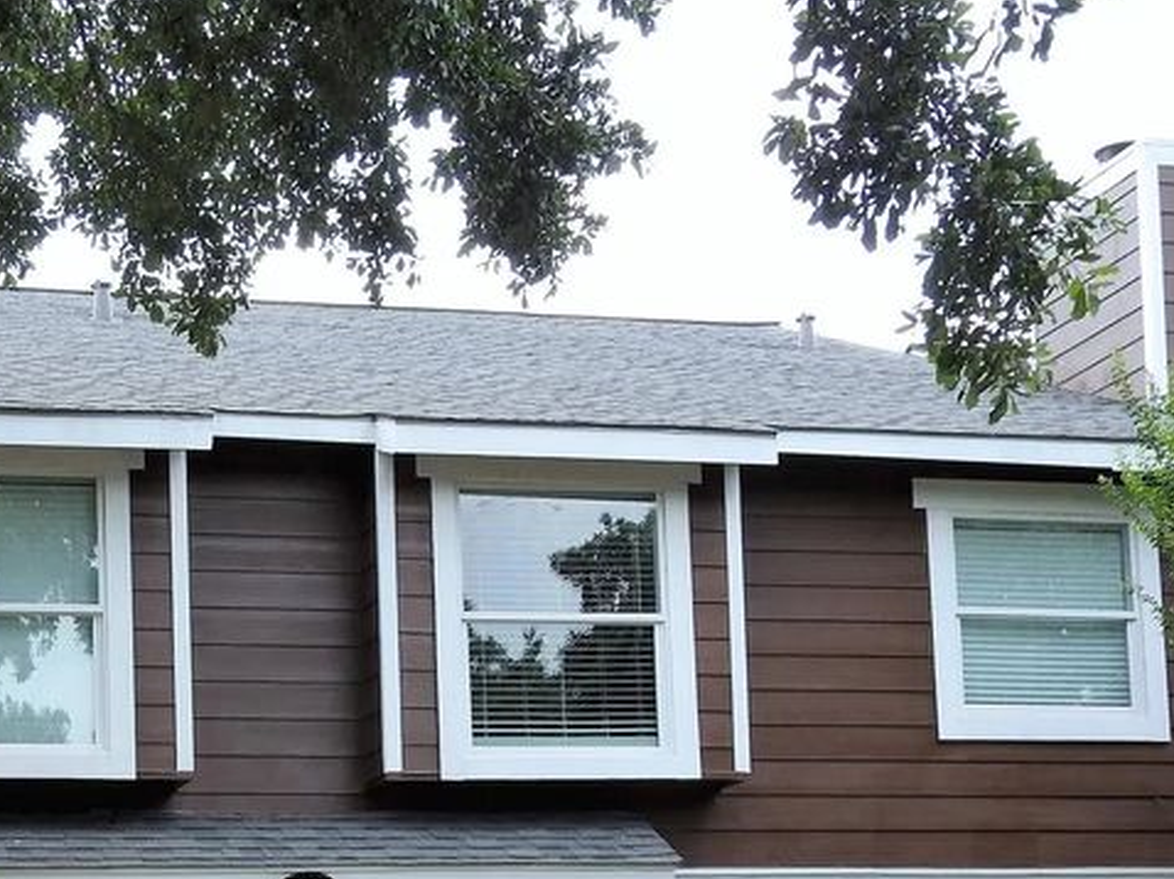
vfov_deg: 19.1
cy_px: 886
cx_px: 201
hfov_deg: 25.5
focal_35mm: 75
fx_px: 2542
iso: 100
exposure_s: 1/320
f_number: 3.8
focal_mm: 6.3
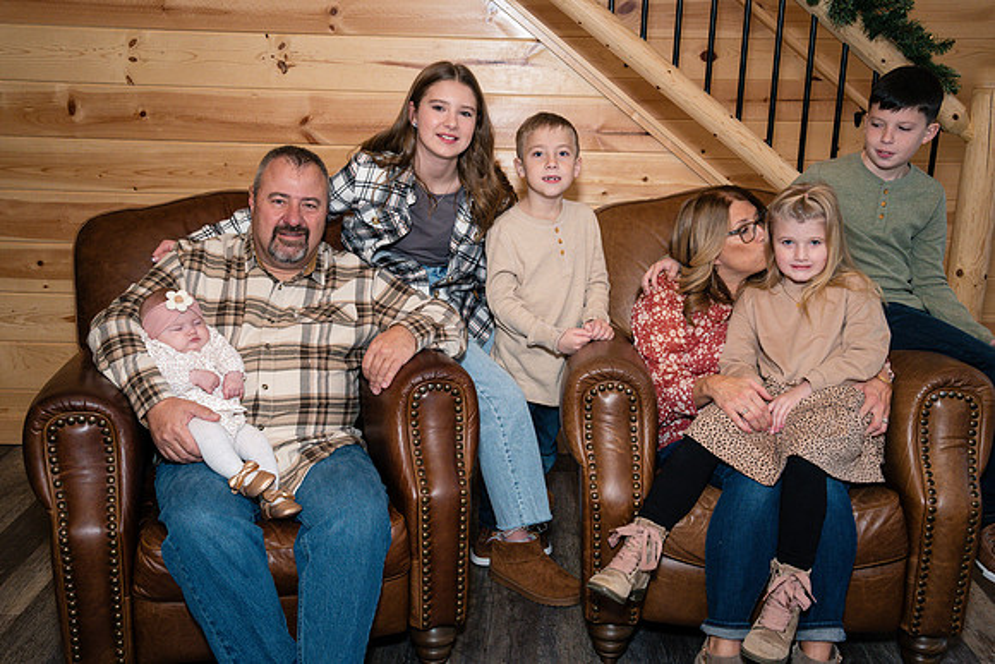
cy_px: 332
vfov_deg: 34.0
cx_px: 493
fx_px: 1087
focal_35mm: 39
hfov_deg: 49.2
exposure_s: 1/160
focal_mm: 38
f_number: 8
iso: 1000
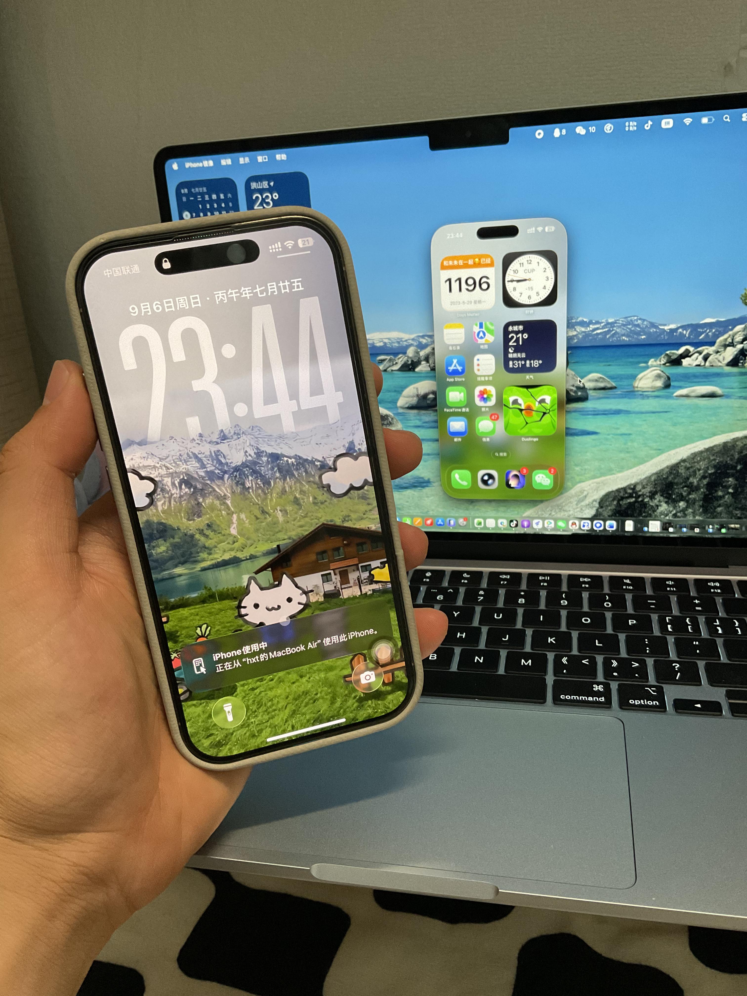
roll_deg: +4.5
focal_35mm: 29
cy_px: 498
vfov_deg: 61.7
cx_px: 374
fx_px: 834
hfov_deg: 48.2
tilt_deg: -18.0
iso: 160
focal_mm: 3
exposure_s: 1/60
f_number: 1.8
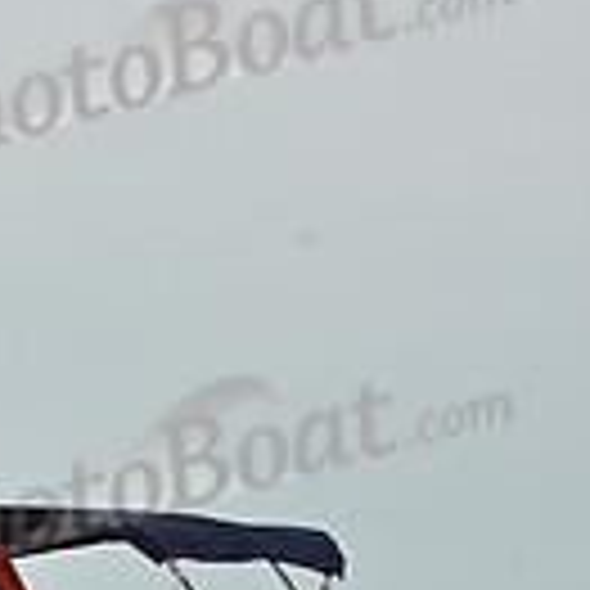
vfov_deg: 4.6
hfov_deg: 4.6
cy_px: 768
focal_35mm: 377
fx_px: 7270
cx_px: -351
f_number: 13
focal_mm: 100
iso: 320
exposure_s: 1/800
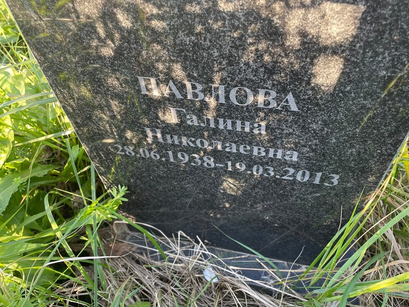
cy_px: 157
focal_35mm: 27
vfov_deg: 51.4
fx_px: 319
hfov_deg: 65.3
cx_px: 212
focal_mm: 4.2
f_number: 1.6
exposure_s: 1/121
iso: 80
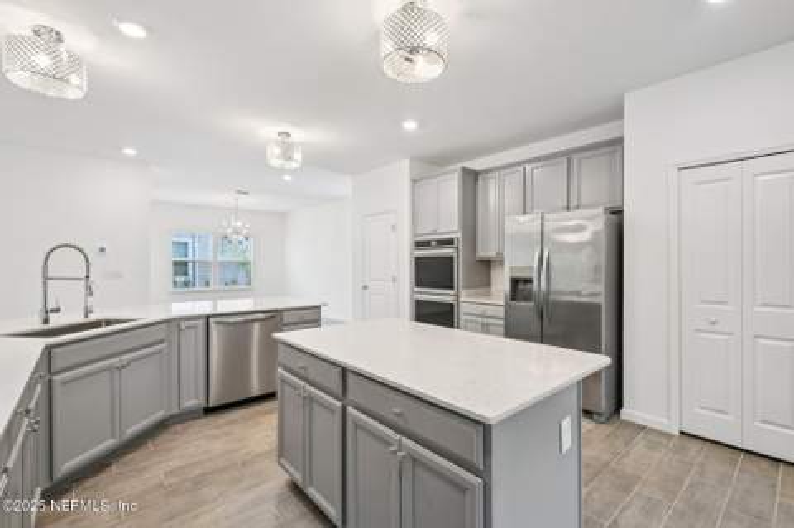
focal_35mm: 15
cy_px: 264
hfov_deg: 100.4
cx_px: 397
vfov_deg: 77.2
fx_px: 330
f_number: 8
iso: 400
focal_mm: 10
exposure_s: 1/15
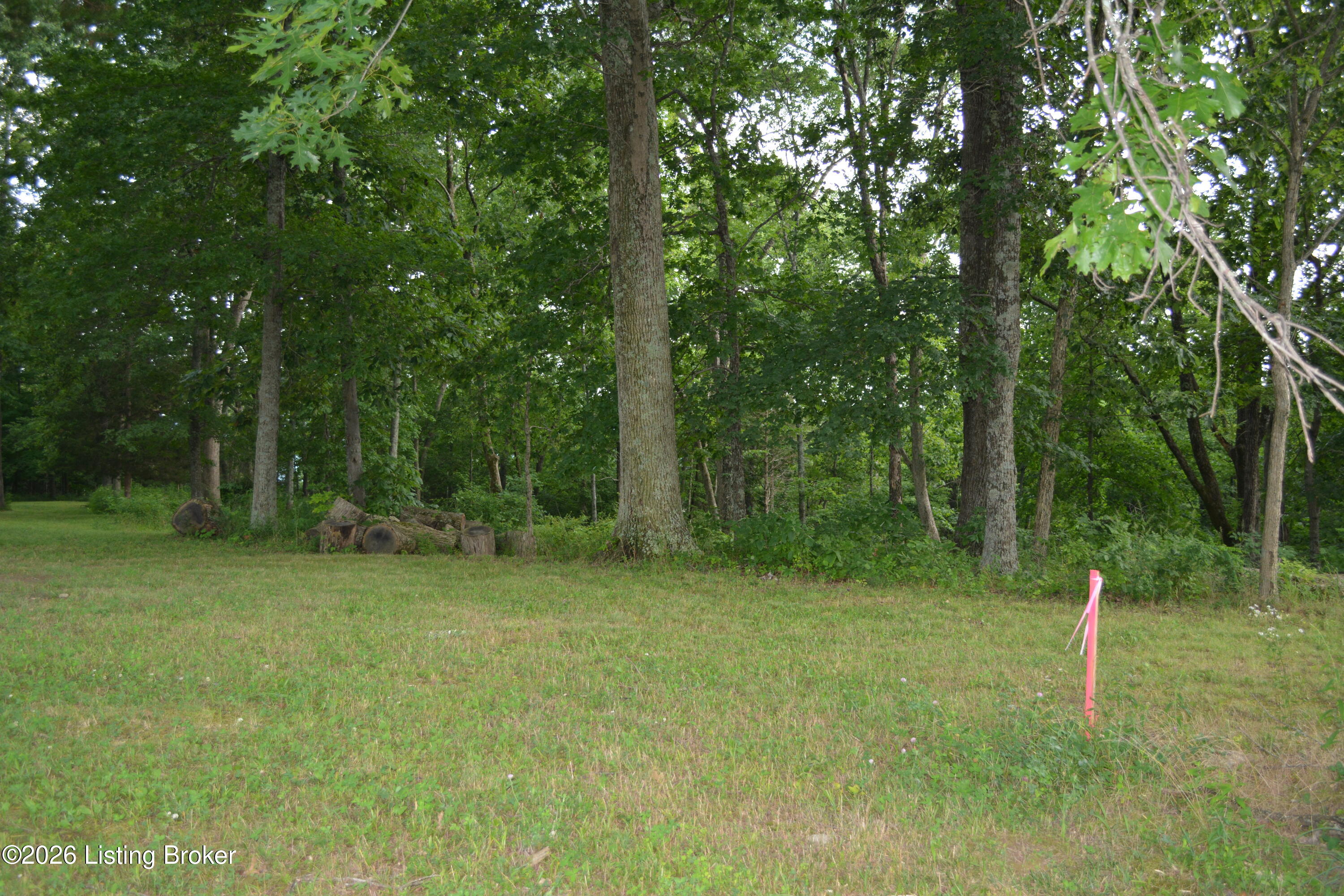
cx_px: 672
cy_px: 448
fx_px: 1232
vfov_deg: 40.0
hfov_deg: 57.2
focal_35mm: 33
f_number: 4
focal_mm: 22
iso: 400
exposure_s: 1/100
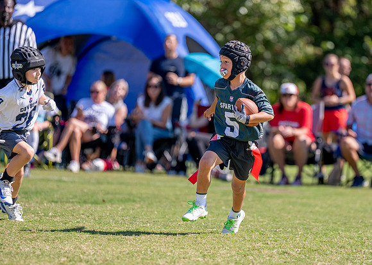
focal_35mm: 263
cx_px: 250
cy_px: 124
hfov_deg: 7.7
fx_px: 2777
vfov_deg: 5.5
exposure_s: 1/2500
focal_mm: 200
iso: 200
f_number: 2.8
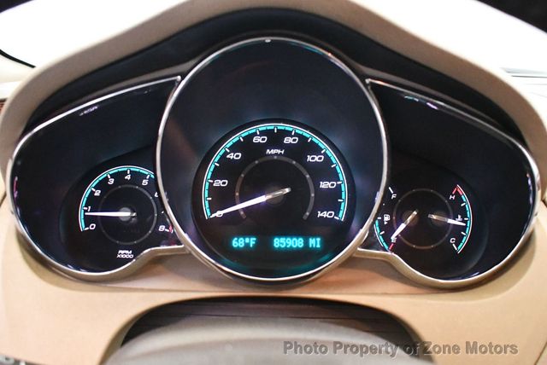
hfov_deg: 53.1
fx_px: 547
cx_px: 274
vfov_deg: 36.9
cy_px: 182
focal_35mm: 36
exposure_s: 1/60
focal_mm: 18
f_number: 3.5
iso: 8000
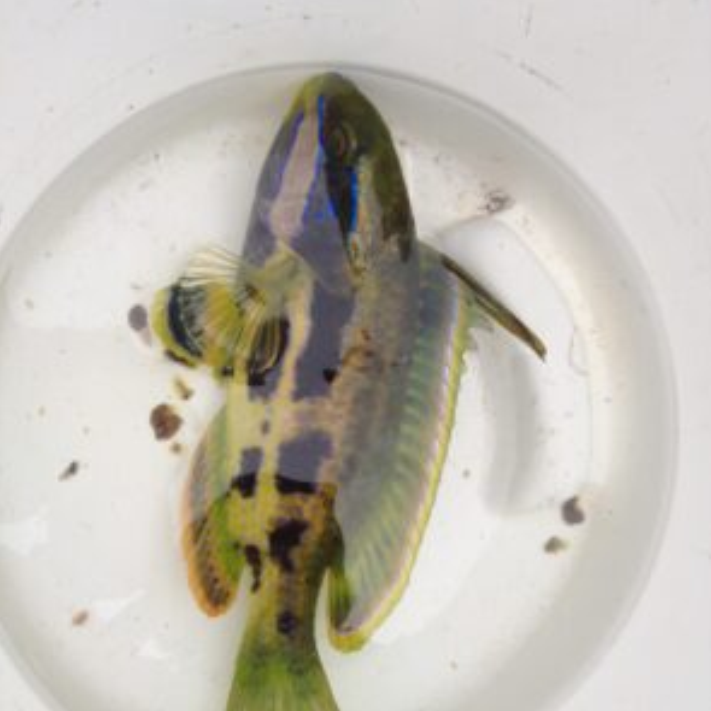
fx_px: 976
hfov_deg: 40.0
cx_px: 357
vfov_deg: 39.6
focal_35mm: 42
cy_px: 463
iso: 50
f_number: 2.4
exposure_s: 1/1062
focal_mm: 4.28
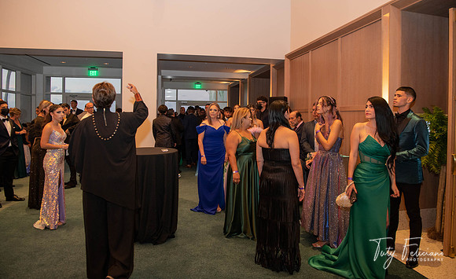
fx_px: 329
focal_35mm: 27
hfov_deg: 69.4
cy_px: 127
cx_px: 228
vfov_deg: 45.9
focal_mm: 26
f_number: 4.5
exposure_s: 1/60
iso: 800
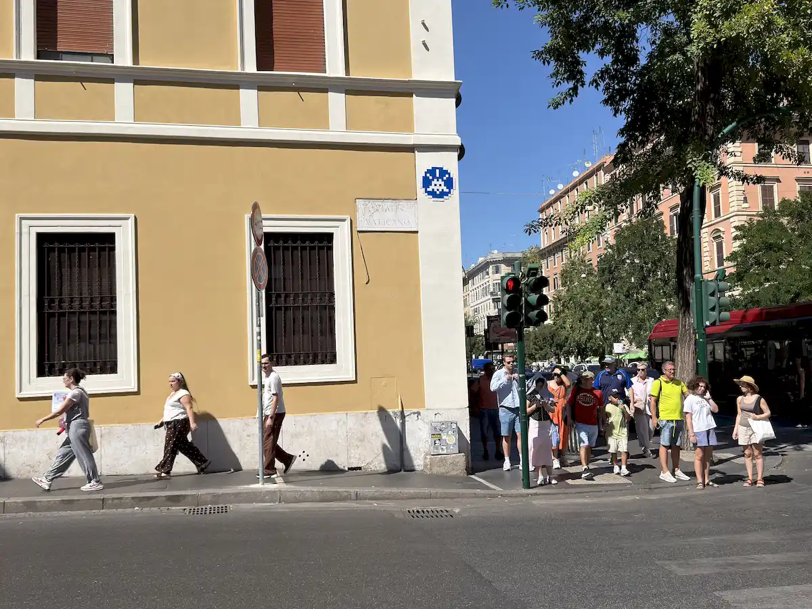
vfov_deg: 40.7
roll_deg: +2.5
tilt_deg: +3.9
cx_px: 406
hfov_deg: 52.6
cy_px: 304
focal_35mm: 35
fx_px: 821
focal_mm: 6.76
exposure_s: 1/7299
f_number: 1.78
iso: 80
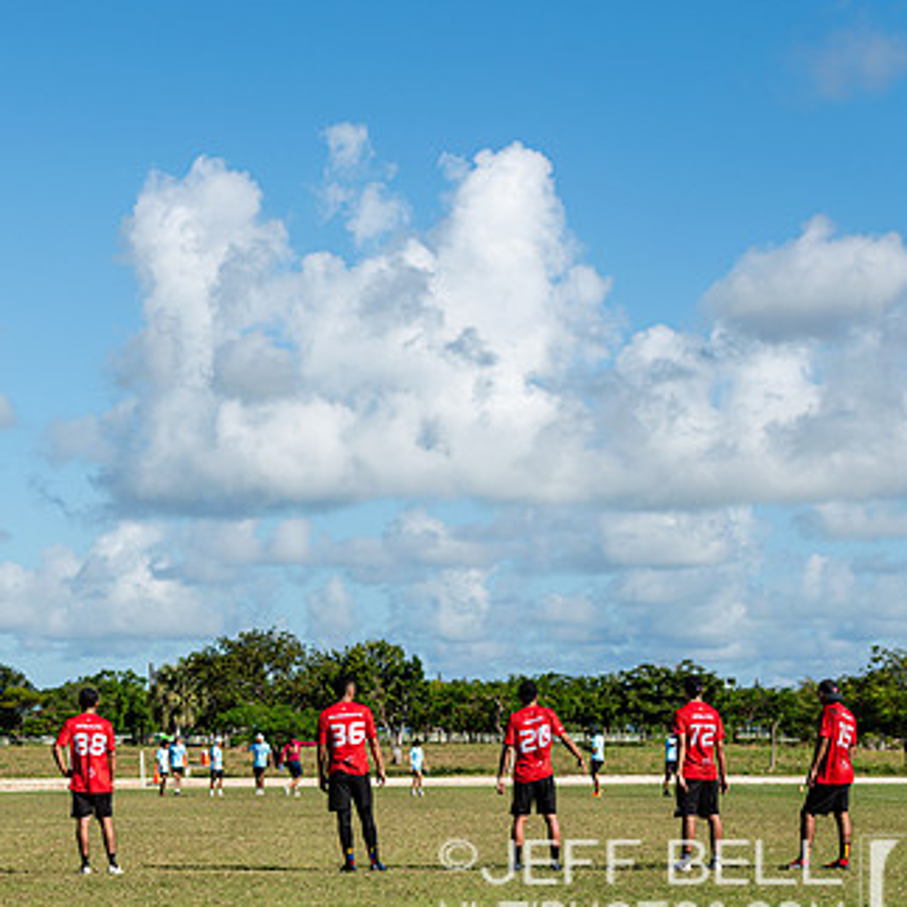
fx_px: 3172
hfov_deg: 16.2
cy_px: 434
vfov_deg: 16.3
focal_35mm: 107
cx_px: 253
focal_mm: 70
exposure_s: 1/3200
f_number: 3.2
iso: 80
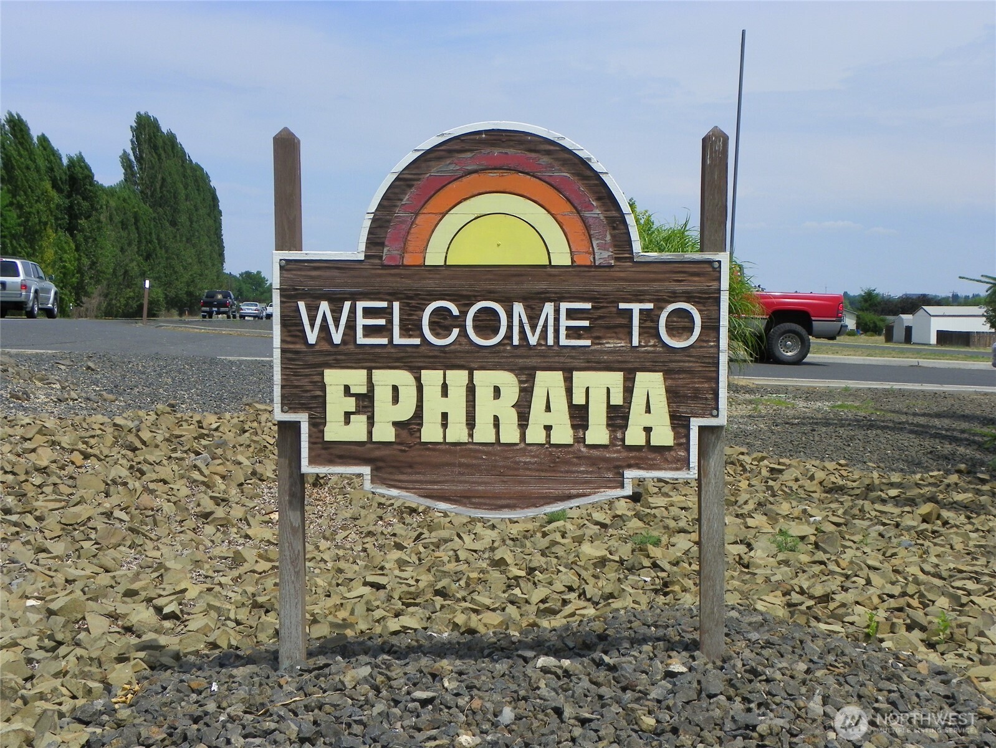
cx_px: 498
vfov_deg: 29.1
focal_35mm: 50
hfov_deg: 38.2
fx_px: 1439
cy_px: 374
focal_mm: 8.9
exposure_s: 1/500
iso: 64
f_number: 5.6
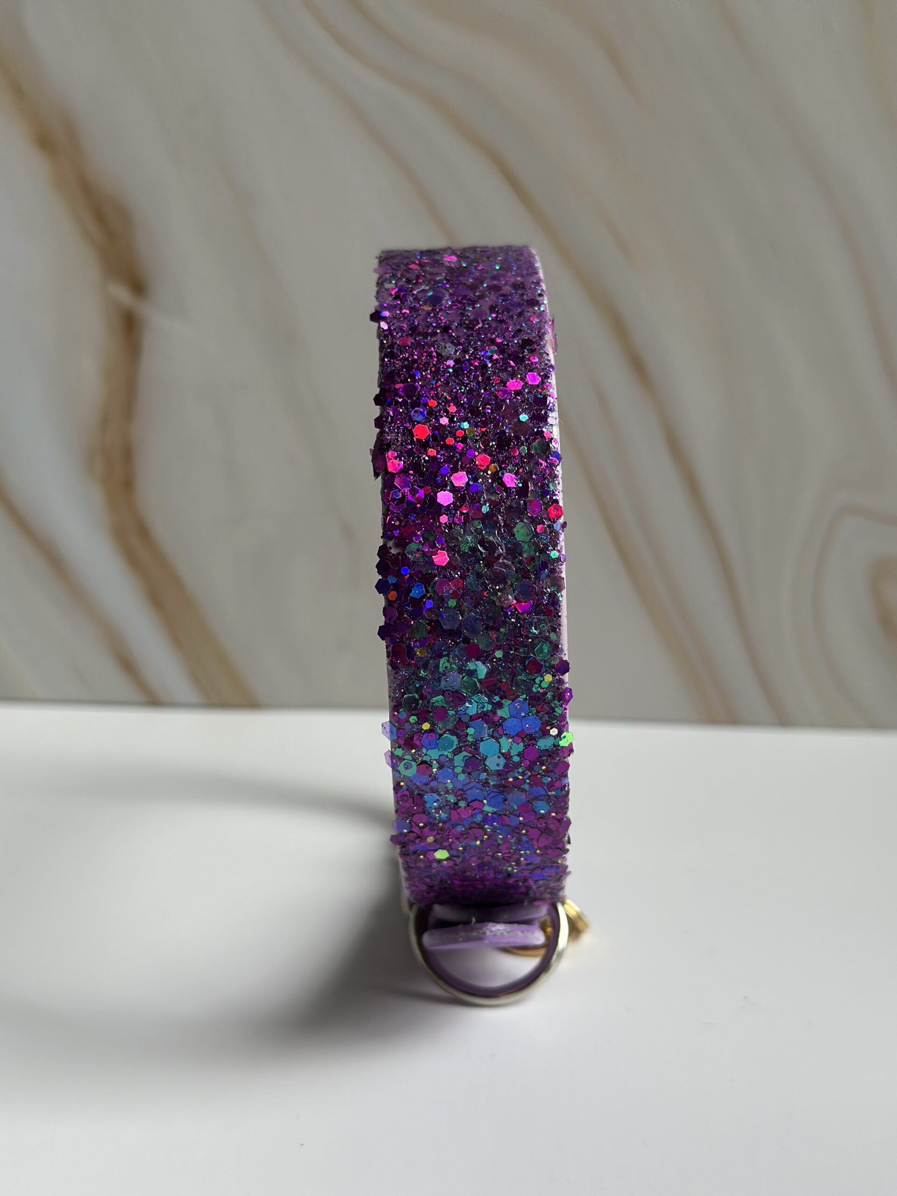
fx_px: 1658
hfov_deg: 30.3
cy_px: 598
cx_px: 448
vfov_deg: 39.7
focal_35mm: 48
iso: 80
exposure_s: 1/286
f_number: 1.78
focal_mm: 6.86
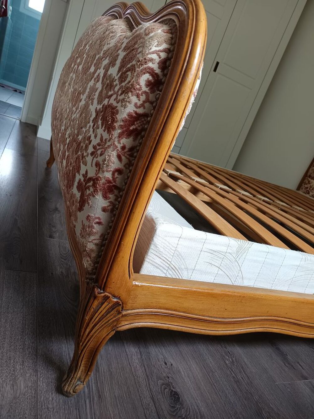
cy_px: 210
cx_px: 157
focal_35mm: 24
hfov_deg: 56.8
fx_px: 290
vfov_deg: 71.6
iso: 489
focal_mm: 5.31
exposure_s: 1/50
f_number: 1.7
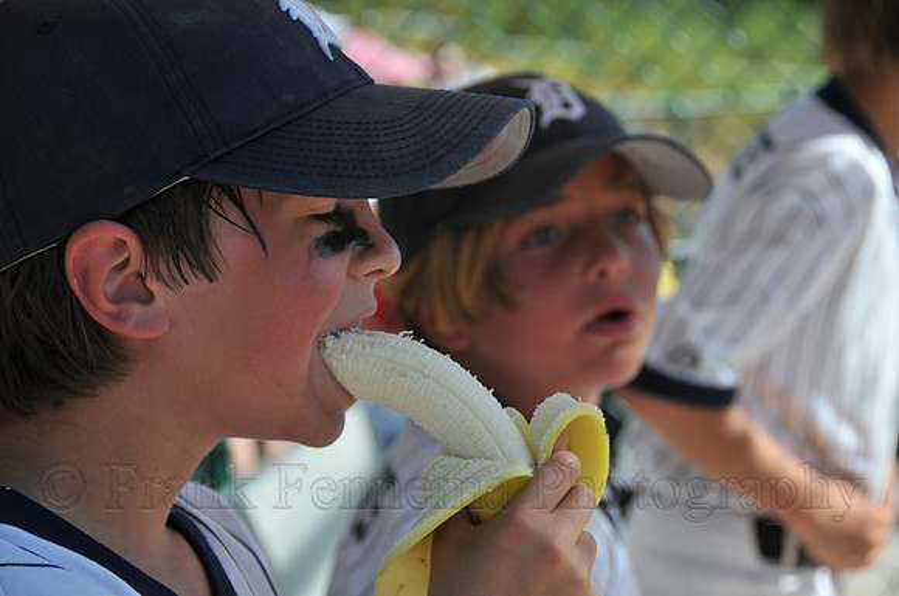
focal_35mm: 142
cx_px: 450
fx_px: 3554
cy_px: 298
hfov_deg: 14.4
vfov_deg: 9.6
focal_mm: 95
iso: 200
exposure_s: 1/500
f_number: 8
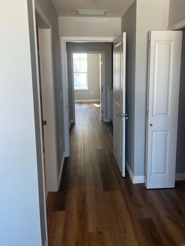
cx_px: 104
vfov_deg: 59.7
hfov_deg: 46.7
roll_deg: +0.6
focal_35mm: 30
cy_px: 106
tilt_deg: -9.5
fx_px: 214
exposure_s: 1/122
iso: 100
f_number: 1.6
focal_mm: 5.1
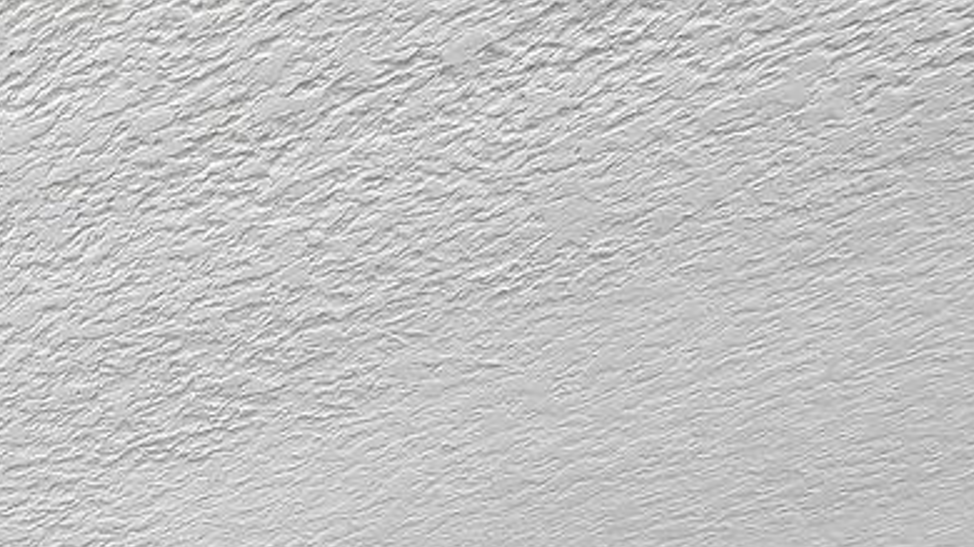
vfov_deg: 10.9
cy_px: 1607
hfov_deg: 13.8
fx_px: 1988
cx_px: -1553
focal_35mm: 77
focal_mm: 14
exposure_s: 1/15
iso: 400
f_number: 8
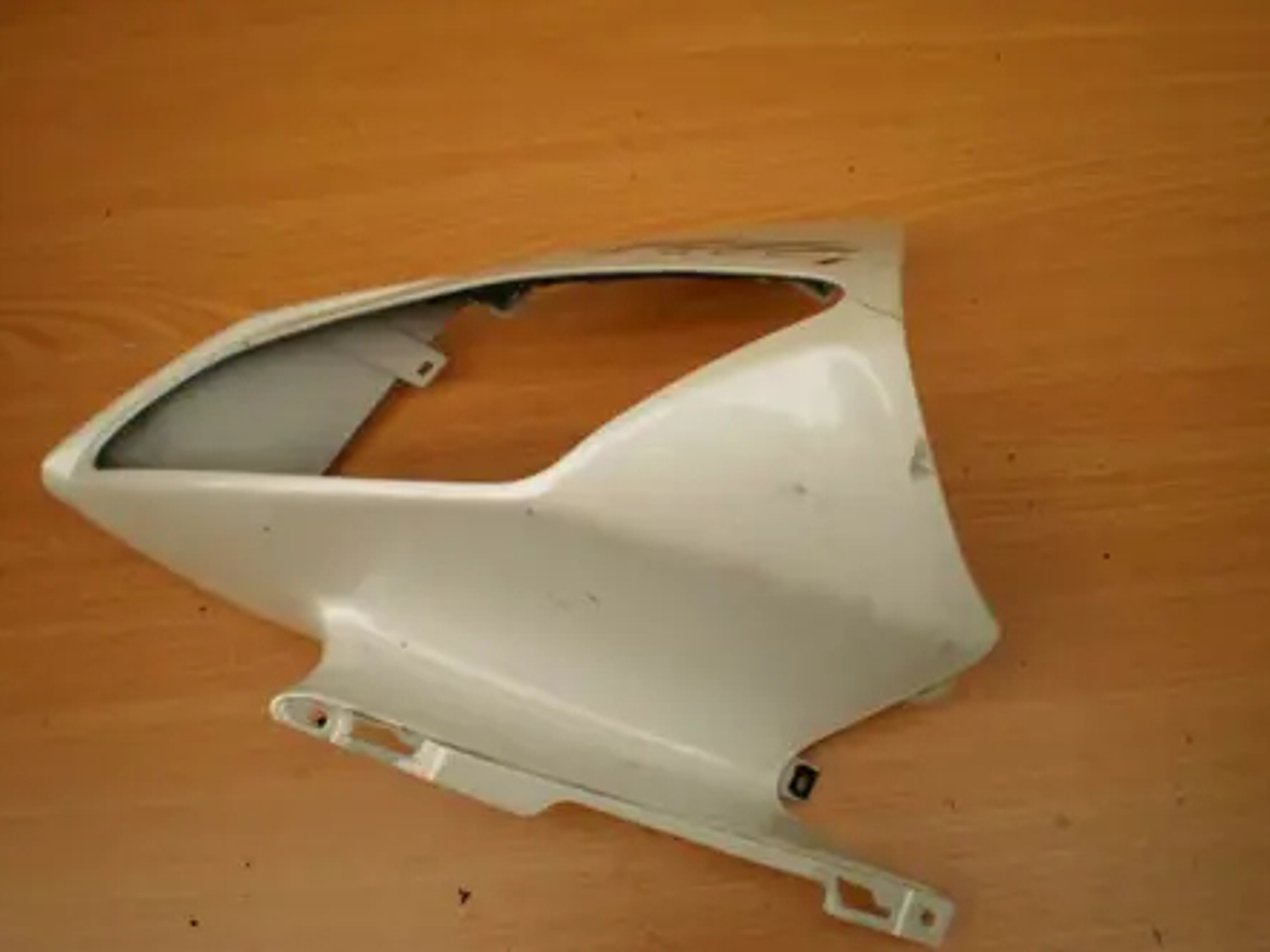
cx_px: 651
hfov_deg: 47.9
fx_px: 1430
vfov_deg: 36.8
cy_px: 479
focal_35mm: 39
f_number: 3.1
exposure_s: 1/160
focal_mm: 6.3
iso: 64
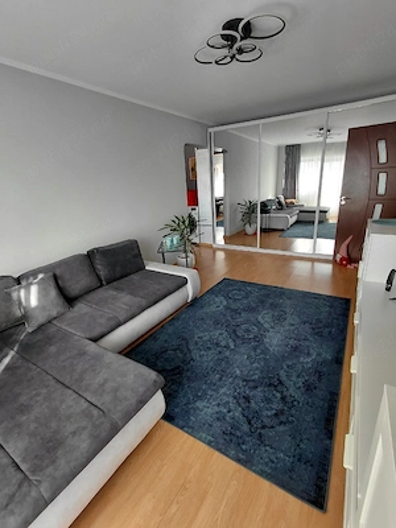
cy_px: 264
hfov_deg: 78.1
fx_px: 244
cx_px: 198
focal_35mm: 16
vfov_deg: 94.5
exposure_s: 1/60.2
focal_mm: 1.64
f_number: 2.2
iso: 125
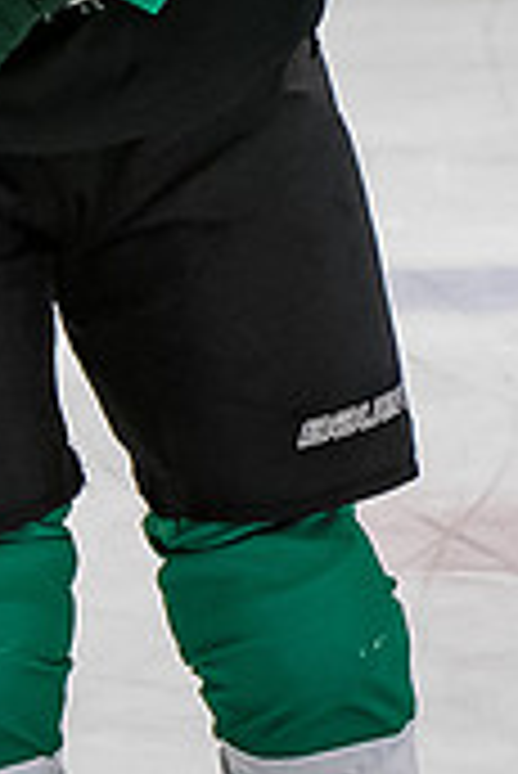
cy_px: -529
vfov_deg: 2.5
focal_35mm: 825
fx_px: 17769
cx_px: -90
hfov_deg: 1.7
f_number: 4
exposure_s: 1/800
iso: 2500
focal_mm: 102
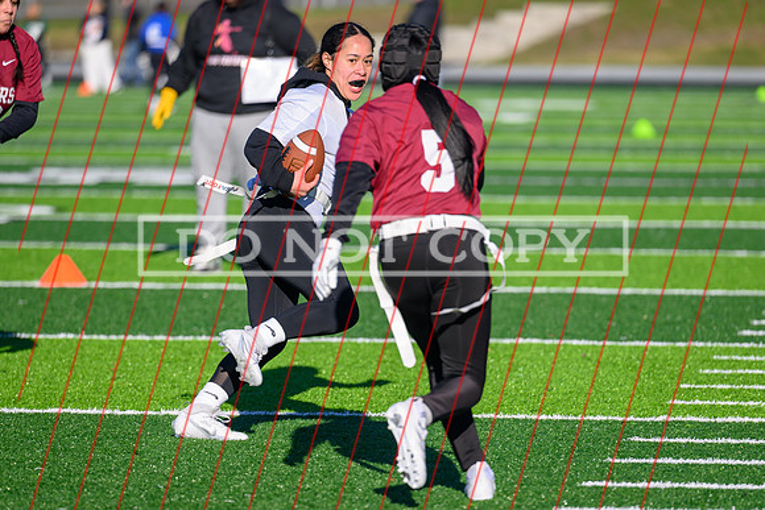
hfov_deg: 7.8
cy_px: 323
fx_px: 5587
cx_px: 342
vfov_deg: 5.2
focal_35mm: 263
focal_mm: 200
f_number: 3.2
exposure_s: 1/1600
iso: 110
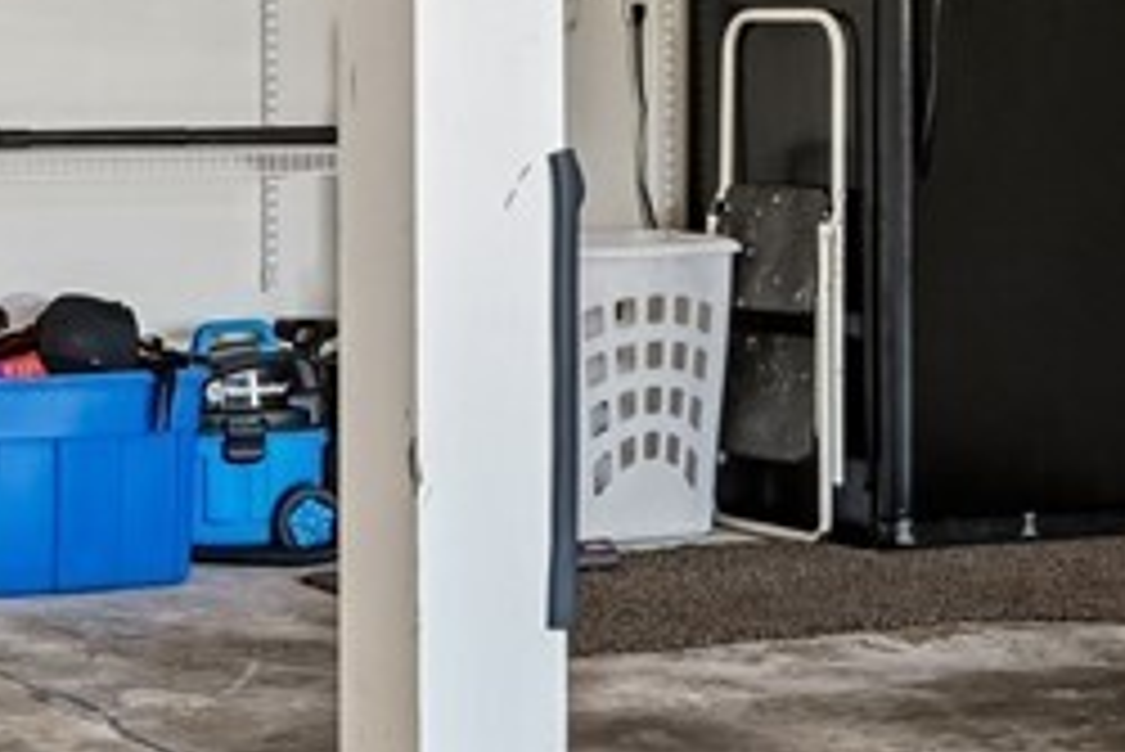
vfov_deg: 10.5
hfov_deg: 15.5
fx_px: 4033
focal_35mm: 129
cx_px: -34
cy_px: -79
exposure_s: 1/30
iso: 400
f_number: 8
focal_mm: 19
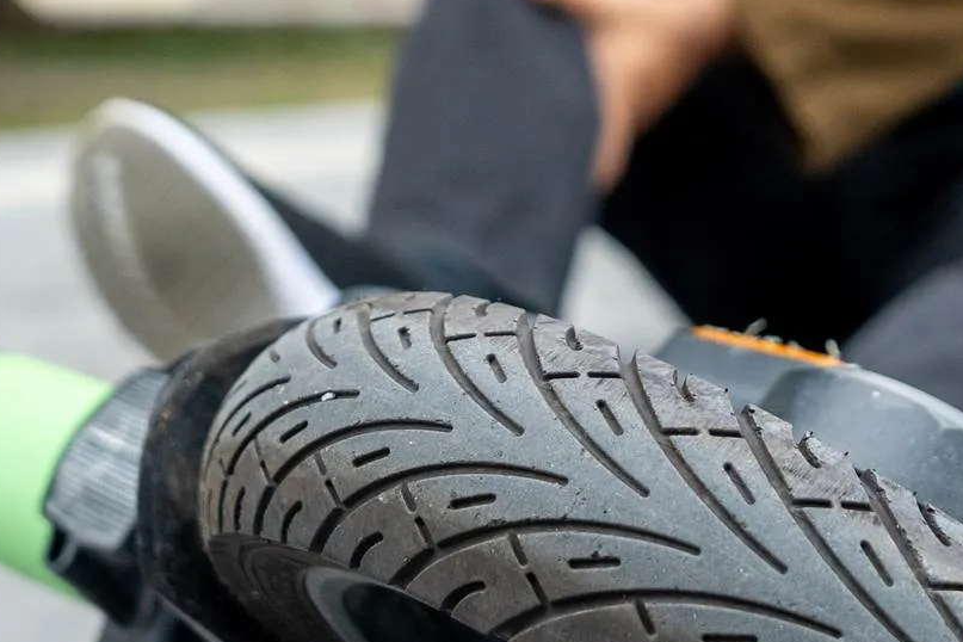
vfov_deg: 13.2
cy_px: 257
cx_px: 714
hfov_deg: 19.5
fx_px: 2782
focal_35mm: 104
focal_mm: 24
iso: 400
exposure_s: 1/1000
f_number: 2.8
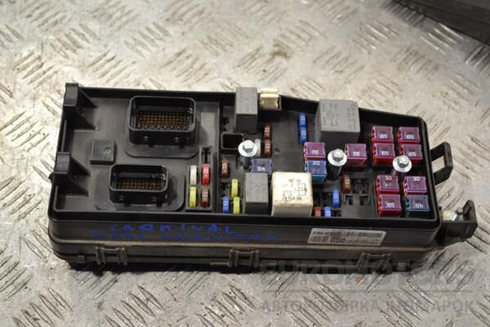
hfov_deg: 33.4
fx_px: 817
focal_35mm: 60
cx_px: 245
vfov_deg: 22.6
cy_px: 164
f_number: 5.3
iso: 400
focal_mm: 40
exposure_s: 1/60
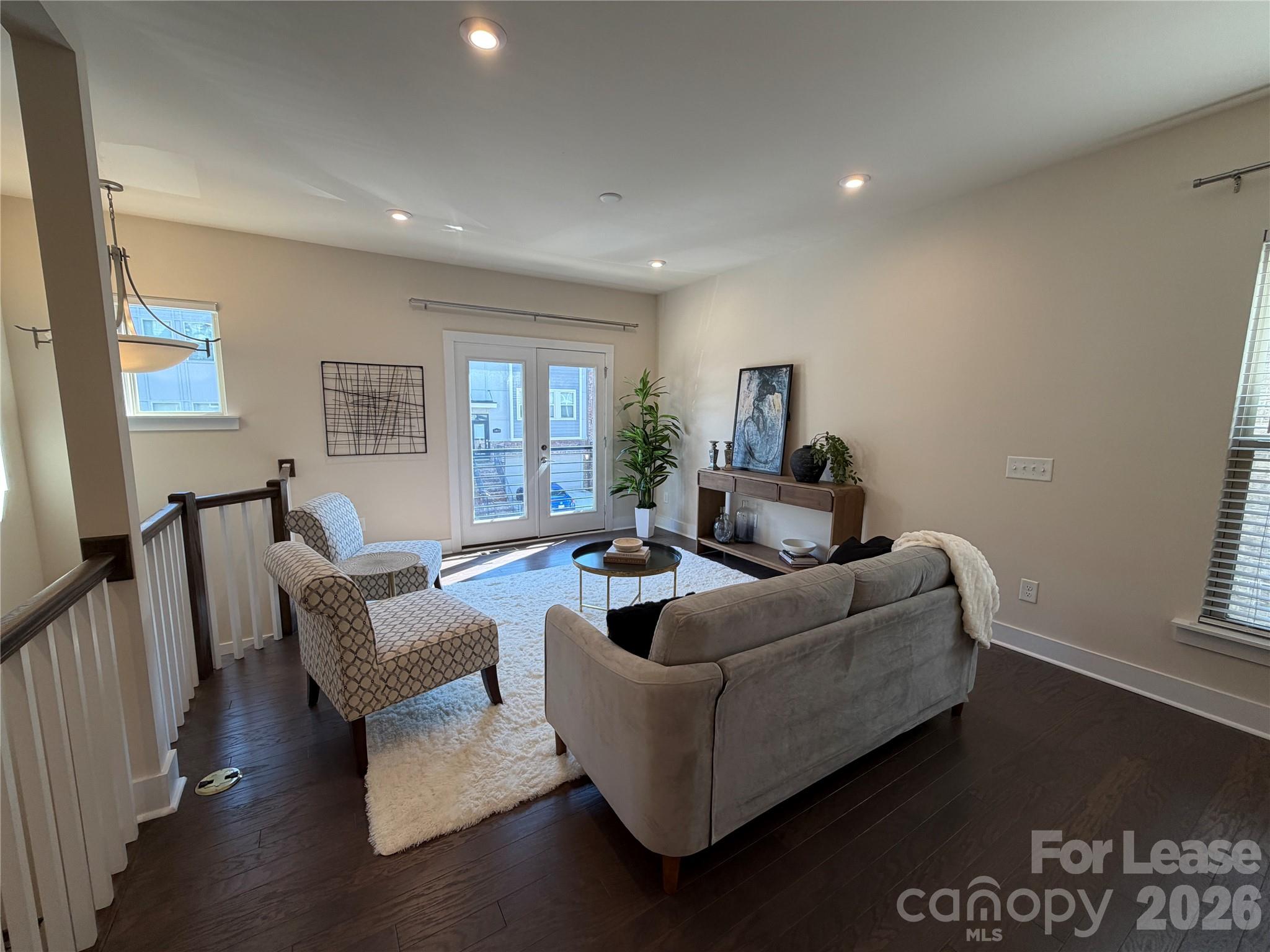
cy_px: 476
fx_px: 514
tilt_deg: -7.6
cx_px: 635
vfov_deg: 85.7
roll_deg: -0.2
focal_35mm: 14
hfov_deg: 102.1
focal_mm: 2.22
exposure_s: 1/120
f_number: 2.2
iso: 100
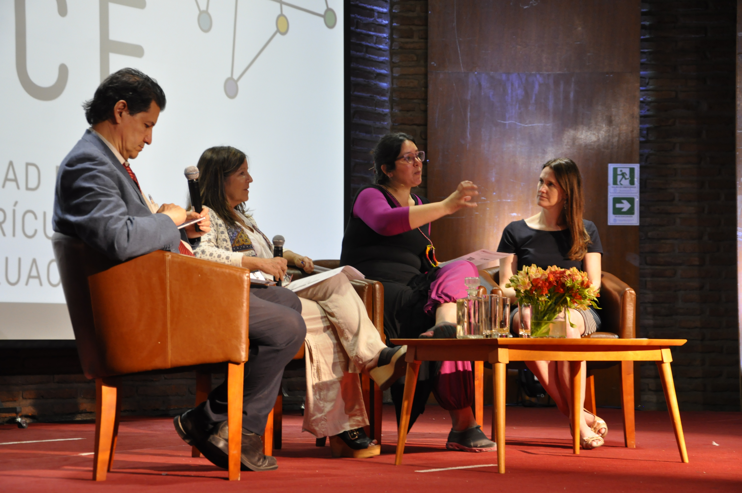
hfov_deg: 27.0
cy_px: 246
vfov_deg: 18.1
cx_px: 371
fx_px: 1544
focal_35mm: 75
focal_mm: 50
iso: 800
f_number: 5
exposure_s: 1/25
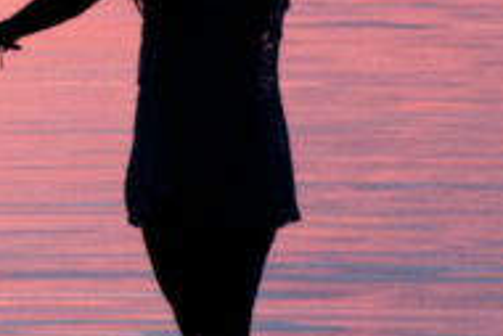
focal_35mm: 565
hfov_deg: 3.6
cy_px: -33
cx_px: -453
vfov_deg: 2.4
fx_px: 7900
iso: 900
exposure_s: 1/125
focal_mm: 70
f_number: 4
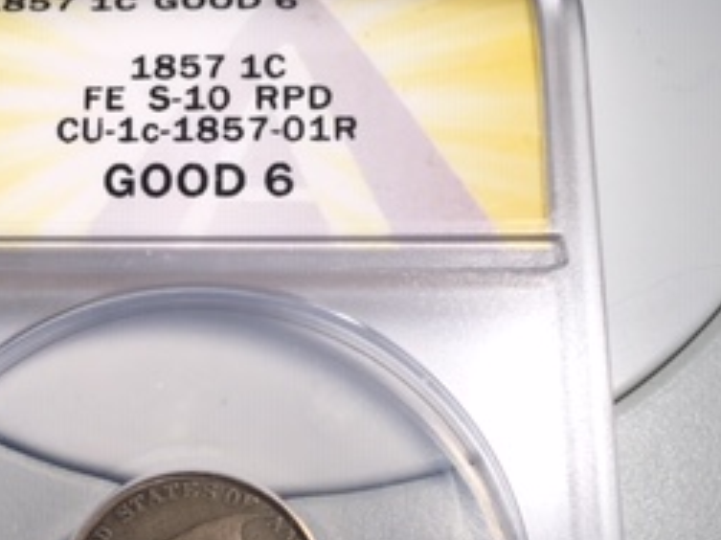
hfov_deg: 26.1
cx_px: 192
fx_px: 1541
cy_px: 437
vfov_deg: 19.7
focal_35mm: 74
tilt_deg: -68.8
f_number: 2.2
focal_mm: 4.15
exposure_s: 1/120
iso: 32
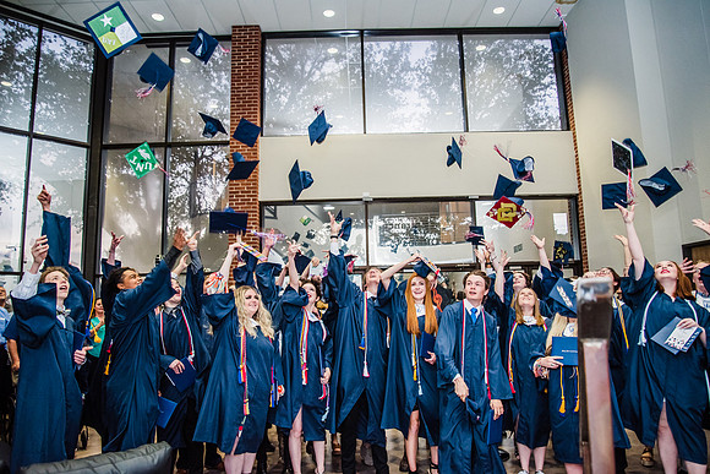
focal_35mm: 24
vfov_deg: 53.2
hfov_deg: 73.7
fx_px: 473
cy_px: 237
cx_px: 355
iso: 800
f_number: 4.5
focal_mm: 24
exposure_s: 1/200
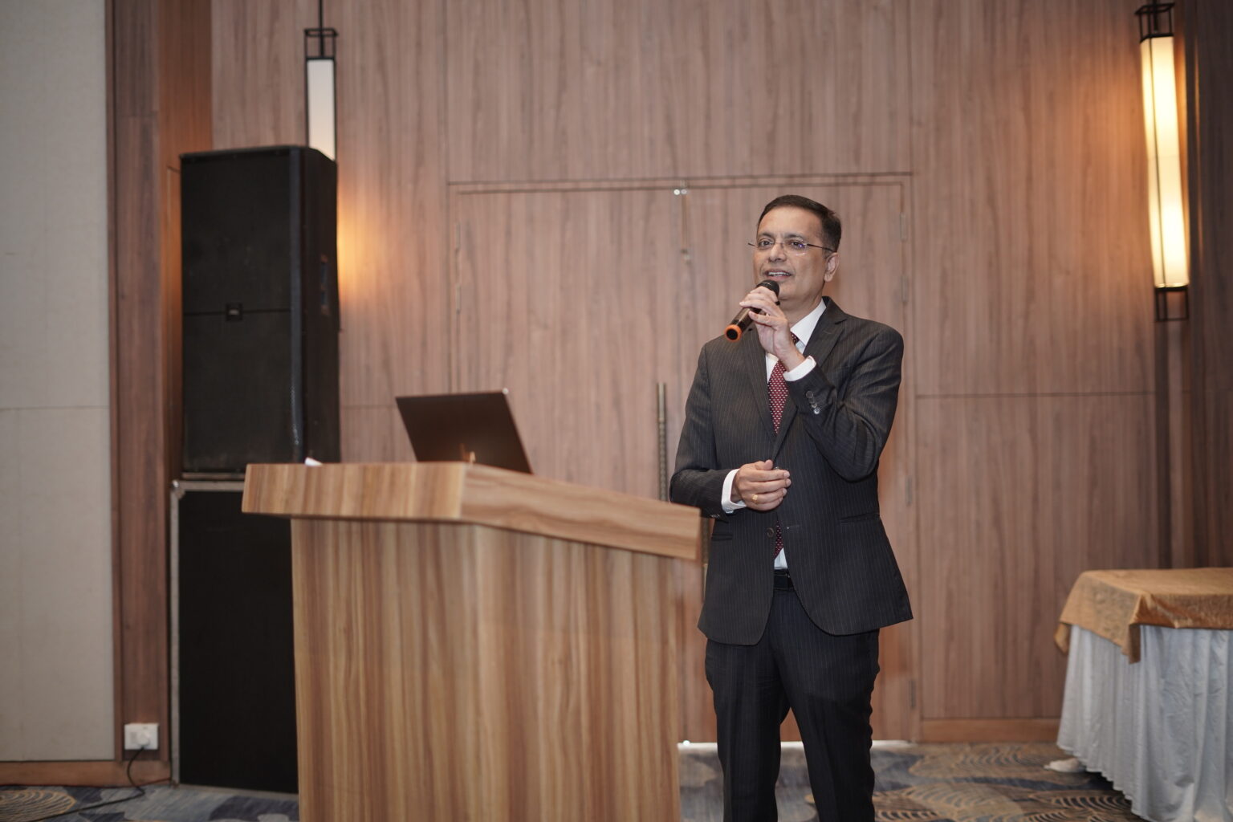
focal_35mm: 50
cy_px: 411
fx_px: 1712
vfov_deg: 27.0
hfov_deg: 39.6
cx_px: 616
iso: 640
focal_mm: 50
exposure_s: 1/160
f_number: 1.8
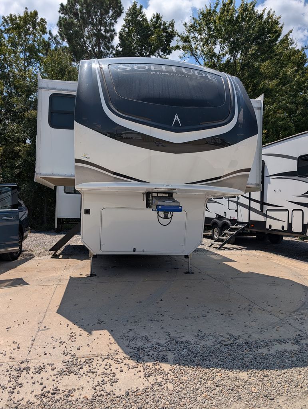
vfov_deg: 71.5
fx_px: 284
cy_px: 204
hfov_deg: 56.9
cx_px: 154
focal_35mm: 24
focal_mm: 6.9
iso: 21
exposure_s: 1/2119
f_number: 1.68
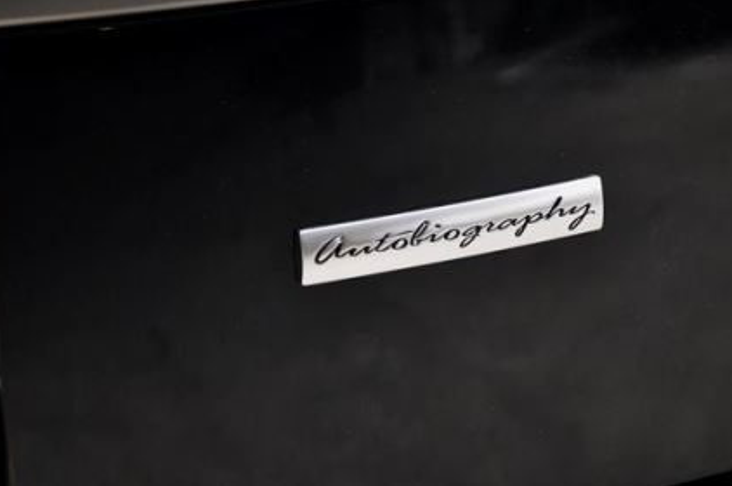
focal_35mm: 219
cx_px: 461
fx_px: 4440
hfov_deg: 9.4
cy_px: 251
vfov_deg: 6.3
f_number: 5.6
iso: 450
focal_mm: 105
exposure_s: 1/60
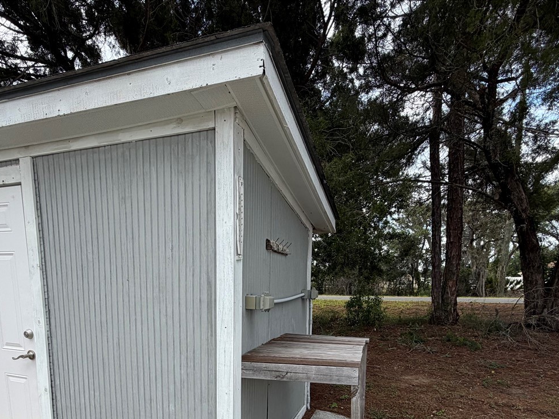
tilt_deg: -10.2
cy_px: 343
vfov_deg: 54.3
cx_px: 254
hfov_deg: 73.8
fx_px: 371
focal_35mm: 23
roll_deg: +0.3
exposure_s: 1/324
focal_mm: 2.22
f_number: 2.2
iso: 50
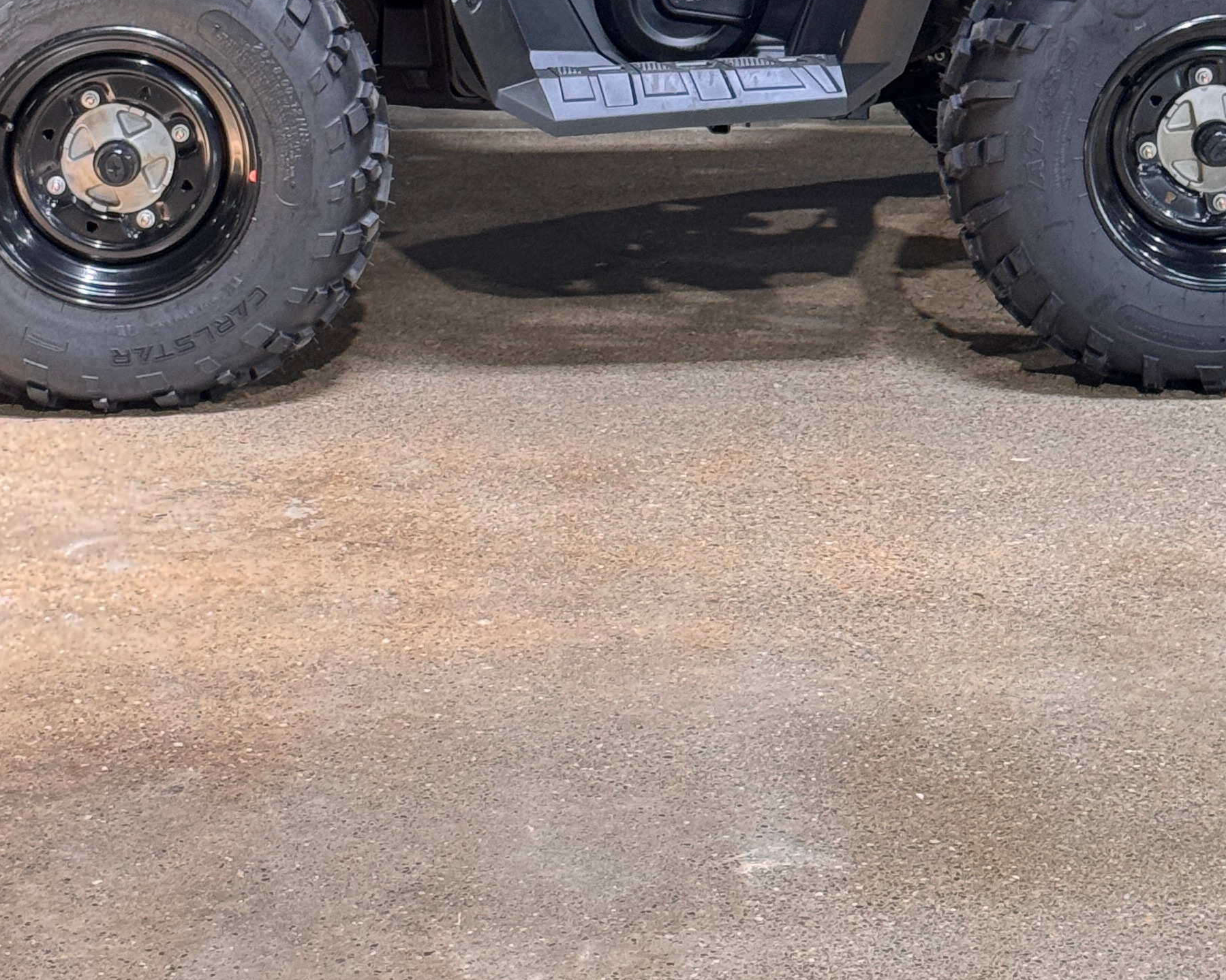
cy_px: 1
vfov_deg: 14.4
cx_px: 658
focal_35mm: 105
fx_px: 3810
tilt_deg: -10.8
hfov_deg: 18.3
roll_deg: +0.7
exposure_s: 1/60
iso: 125
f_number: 1.78
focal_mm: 6.76
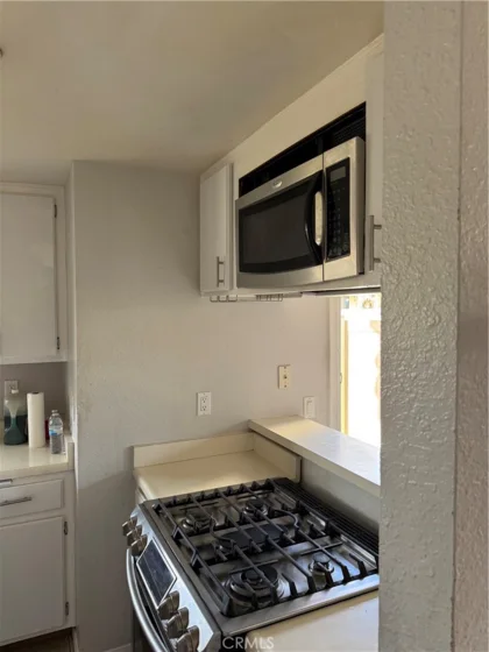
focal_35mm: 24
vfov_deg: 71.6
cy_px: 326
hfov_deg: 56.8
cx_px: 244
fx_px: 452
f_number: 1.78
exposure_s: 1/121
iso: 200
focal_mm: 6.76
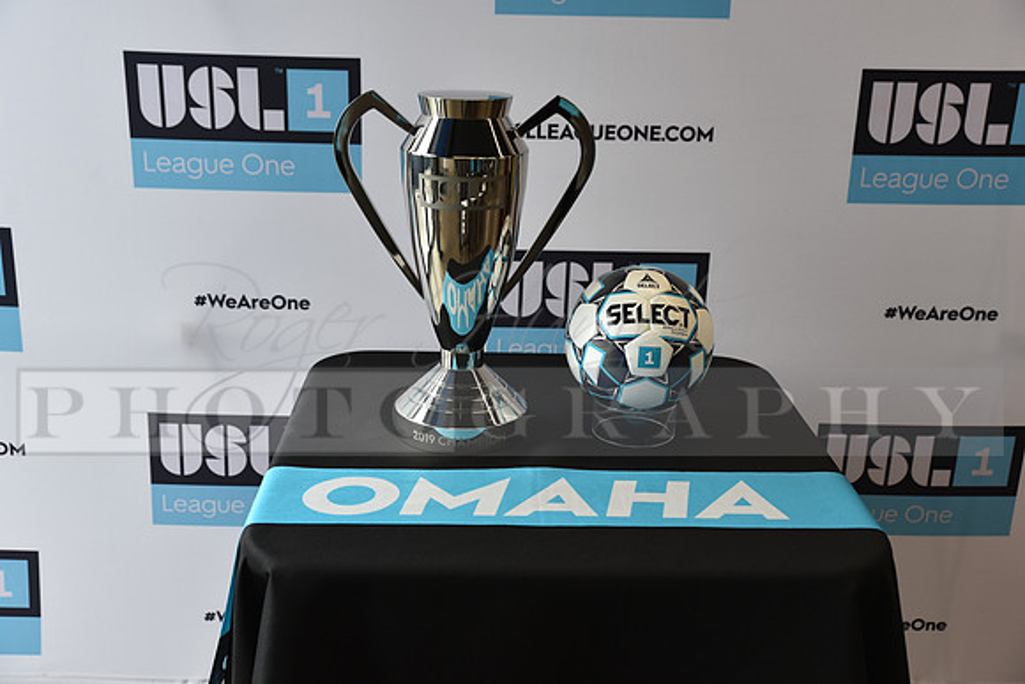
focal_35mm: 42
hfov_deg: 46.4
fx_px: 1196
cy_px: 342
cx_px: 512
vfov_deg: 31.9
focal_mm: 42
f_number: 4.5
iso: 400
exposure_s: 1/80
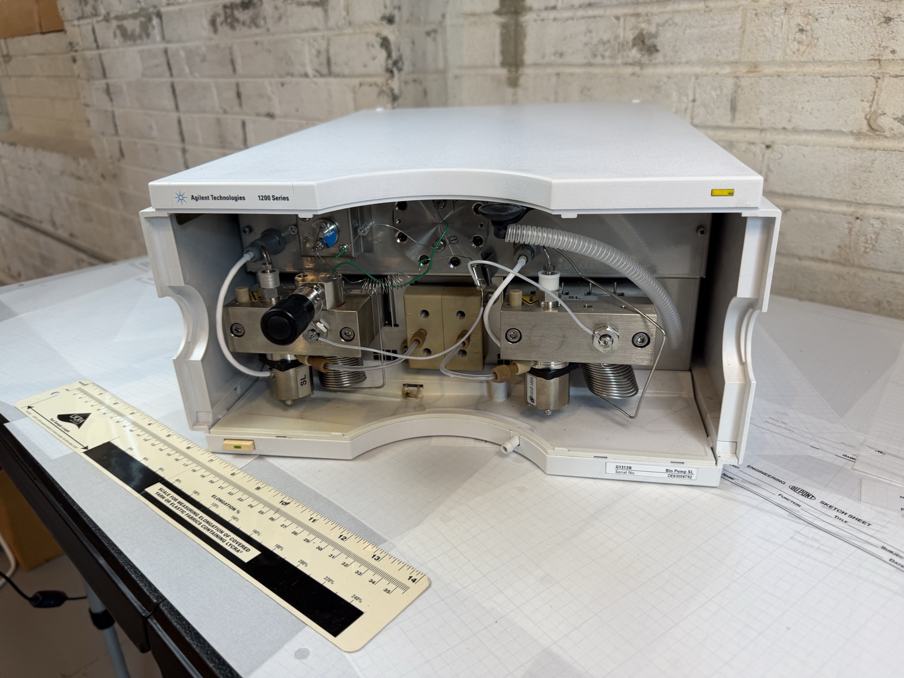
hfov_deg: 71.6
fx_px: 627
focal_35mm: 24
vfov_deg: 56.8
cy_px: 339
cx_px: 452
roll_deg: +2.9
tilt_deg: -20.4
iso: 50
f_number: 1.78
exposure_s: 1/133
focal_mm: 6.76
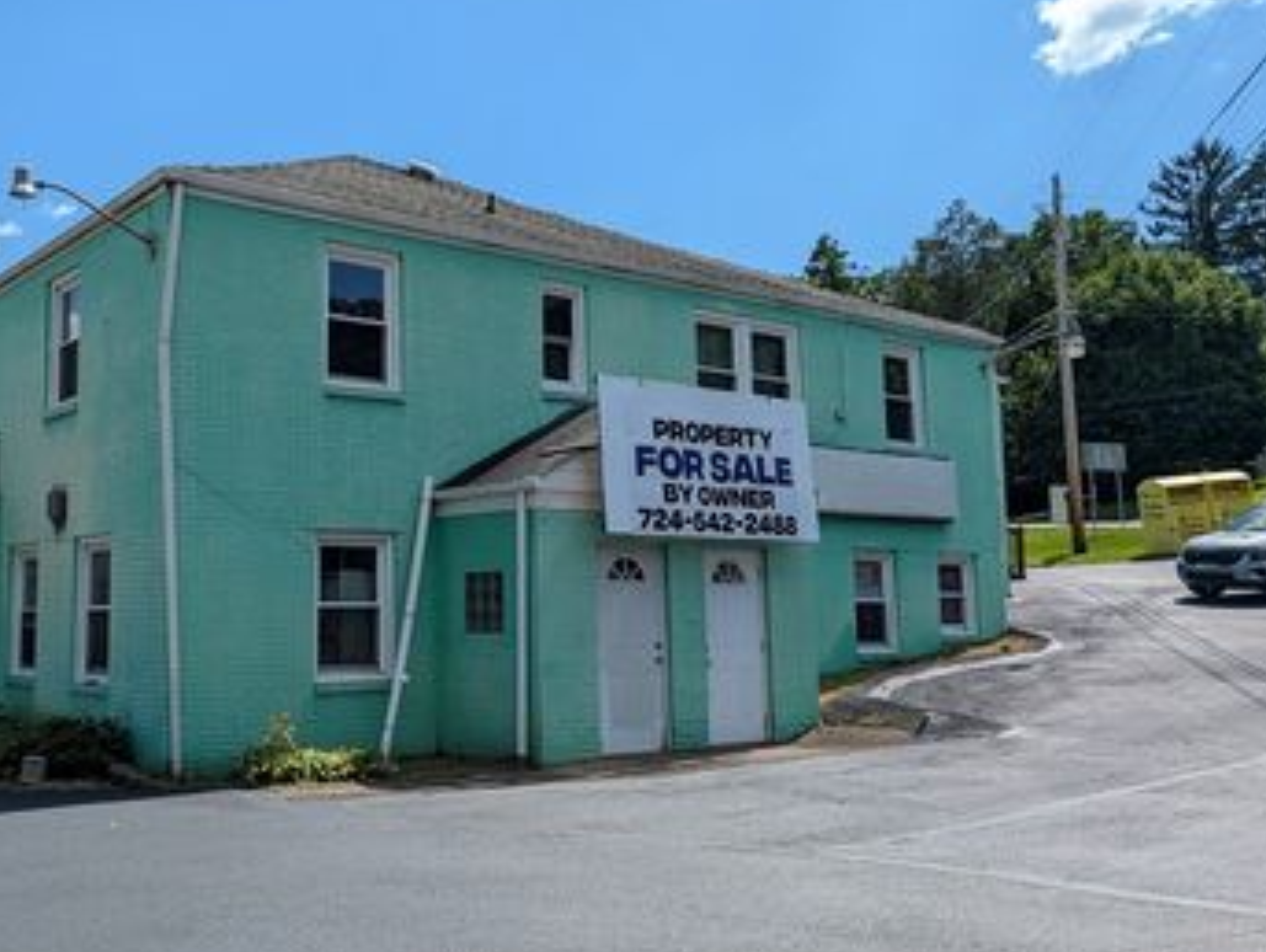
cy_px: 461
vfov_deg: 40.8
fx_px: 1281
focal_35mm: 35
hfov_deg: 51.2
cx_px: 384
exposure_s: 1/1111
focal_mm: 6.9
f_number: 1.68
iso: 17
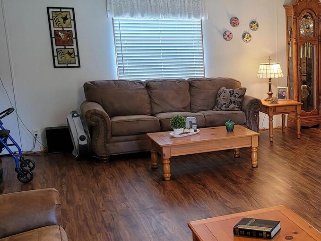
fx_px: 491
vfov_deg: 27.5
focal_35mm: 53
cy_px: 136
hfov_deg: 33.0
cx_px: 325
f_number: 1.8
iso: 200
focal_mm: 7
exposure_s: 1/60
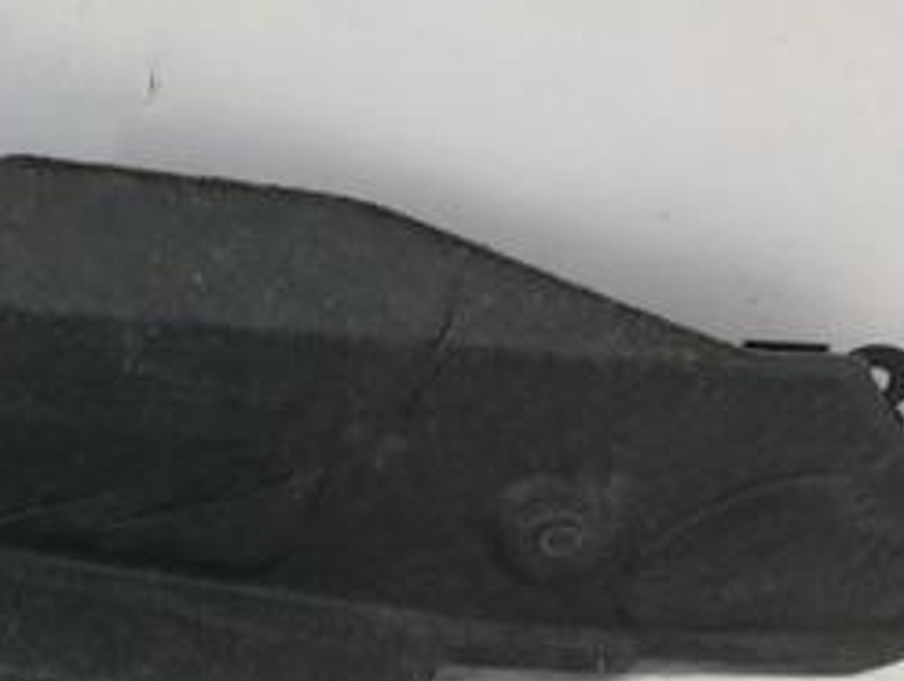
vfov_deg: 19.6
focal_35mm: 75
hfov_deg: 24.9
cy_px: 439
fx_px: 1961
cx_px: 26
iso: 32
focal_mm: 4.15
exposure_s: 1/50
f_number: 2.2
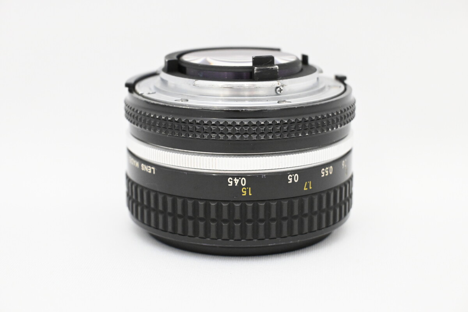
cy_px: 156
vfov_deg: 21.6
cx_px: 234
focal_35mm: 63
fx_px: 819
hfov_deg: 31.9
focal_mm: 42
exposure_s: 1/160
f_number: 6.3
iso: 5000
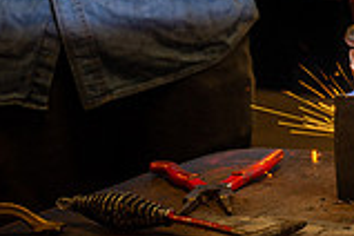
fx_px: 2507
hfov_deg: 7.9
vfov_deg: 5.4
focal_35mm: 255
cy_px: -83
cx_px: 570
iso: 64
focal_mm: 70
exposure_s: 1/50
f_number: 9
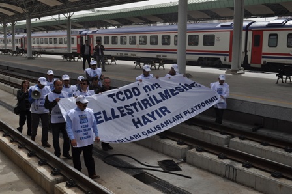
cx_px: 146
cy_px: 97
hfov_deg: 49.6
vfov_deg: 34.2
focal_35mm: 39
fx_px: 316
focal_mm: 26
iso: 200
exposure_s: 1/320
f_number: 9
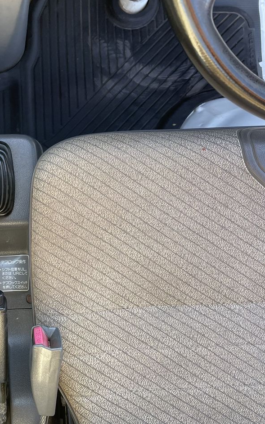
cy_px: 208
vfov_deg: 54.0
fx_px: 416
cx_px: -15
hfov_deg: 31.9
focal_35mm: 36
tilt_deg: -82.9
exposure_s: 1/121
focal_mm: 5.1
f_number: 1.6
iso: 125
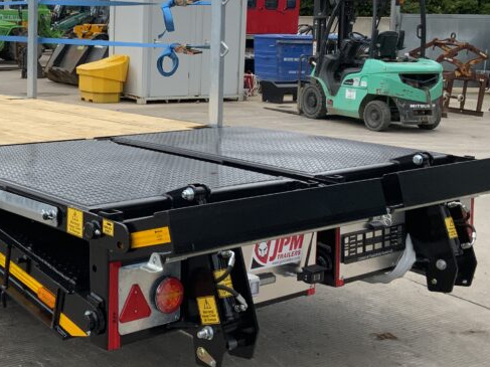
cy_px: 128
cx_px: 123
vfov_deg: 23.9
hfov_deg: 31.1
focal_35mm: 61
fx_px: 863
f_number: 1.8
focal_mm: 3
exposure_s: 1/2227
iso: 20
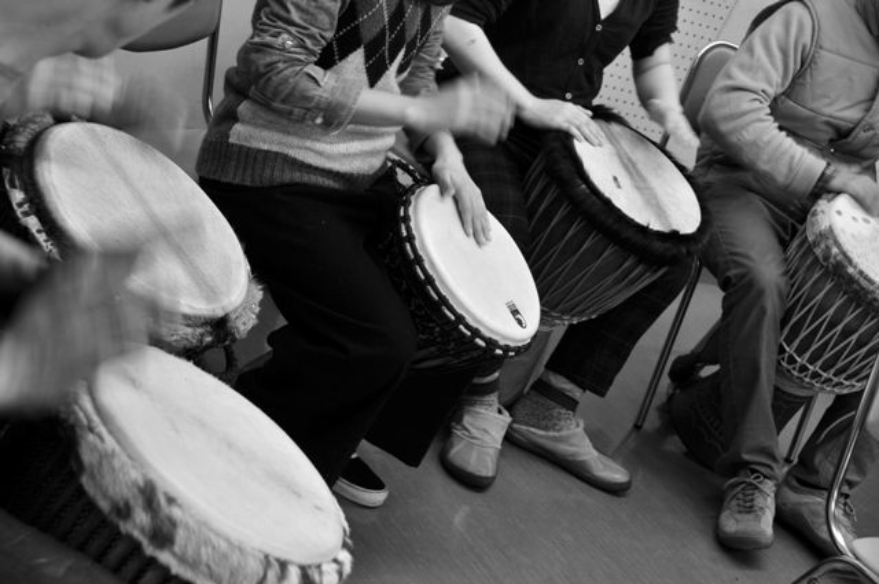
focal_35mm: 78
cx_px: 440
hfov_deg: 26.0
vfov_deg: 17.4
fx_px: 1902
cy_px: 292
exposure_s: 1/50
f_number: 4.8
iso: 200
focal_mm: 52
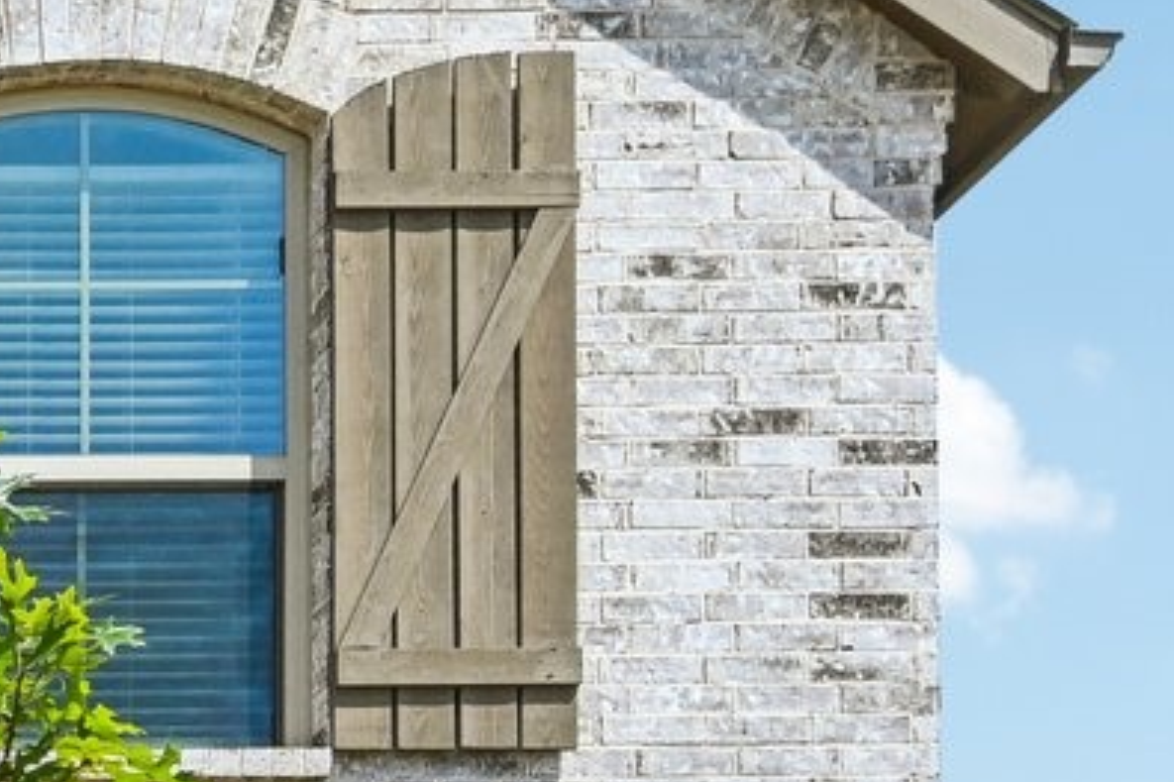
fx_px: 3716
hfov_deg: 13.8
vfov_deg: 11.5
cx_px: -1471
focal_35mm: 114
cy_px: 1191
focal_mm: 22
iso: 400
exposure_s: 1/1600
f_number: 8
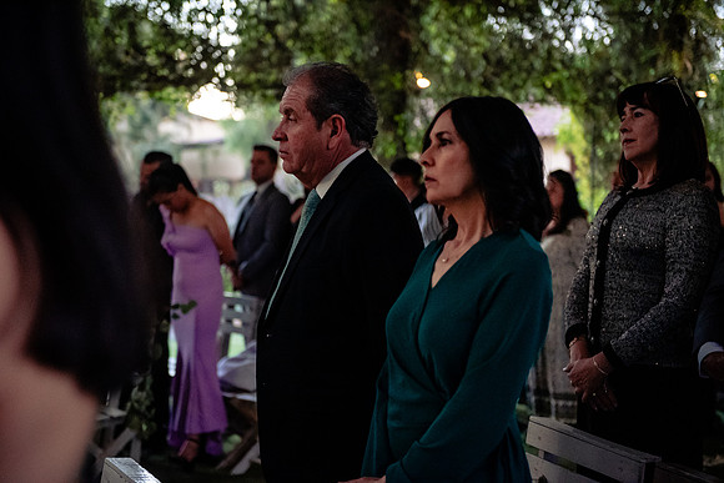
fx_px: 1207
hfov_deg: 33.4
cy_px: 242
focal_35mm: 60
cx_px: 362
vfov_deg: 22.6
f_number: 2.8
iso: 6400
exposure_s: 1/125
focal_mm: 60
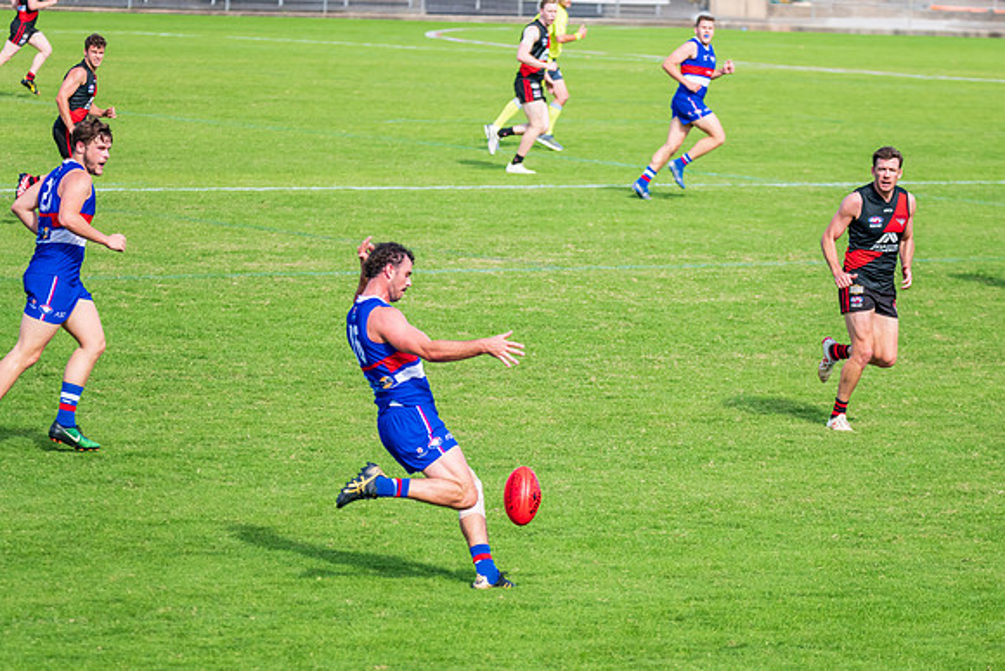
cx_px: 571
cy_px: 381
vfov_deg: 5.0
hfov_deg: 7.5
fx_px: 7619
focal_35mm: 273
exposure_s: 1/2000
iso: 800
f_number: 6.3
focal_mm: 240
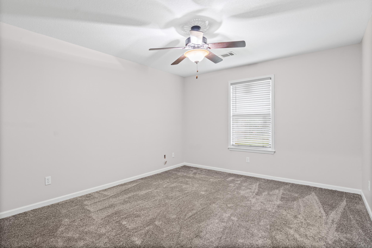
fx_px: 186
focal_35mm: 18
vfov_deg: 67.4
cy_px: 124
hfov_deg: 90.0
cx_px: 186
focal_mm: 12
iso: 250
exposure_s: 2
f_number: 9
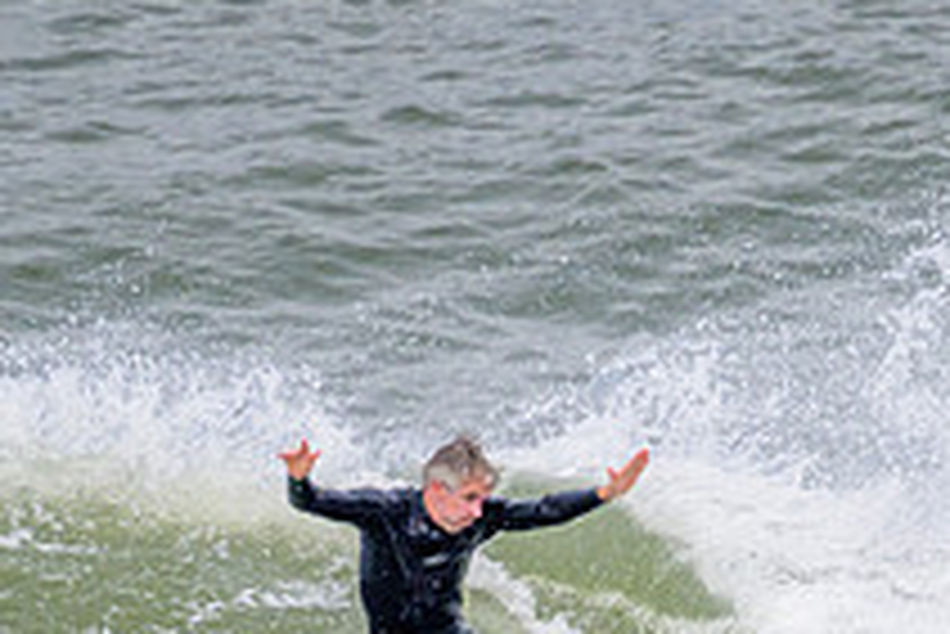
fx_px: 58173
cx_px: 765
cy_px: 785
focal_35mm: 2203
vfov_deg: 0.6
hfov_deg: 0.9
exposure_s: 1/2000
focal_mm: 800
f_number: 11
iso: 1100
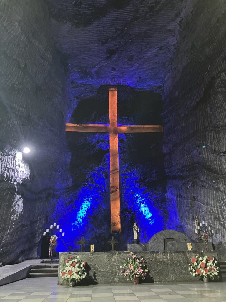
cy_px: 151
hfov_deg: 49.7
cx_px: 113
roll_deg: +0.1
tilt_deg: +23.3
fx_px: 244
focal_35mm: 28
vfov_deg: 63.4
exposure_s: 1/24
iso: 640
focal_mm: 3.99
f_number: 1.8
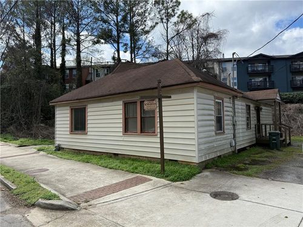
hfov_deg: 71.6
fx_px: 210
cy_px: 114
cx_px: 152
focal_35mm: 24
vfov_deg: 56.8
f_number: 1.78
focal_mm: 6.76
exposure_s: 1/4167
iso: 100
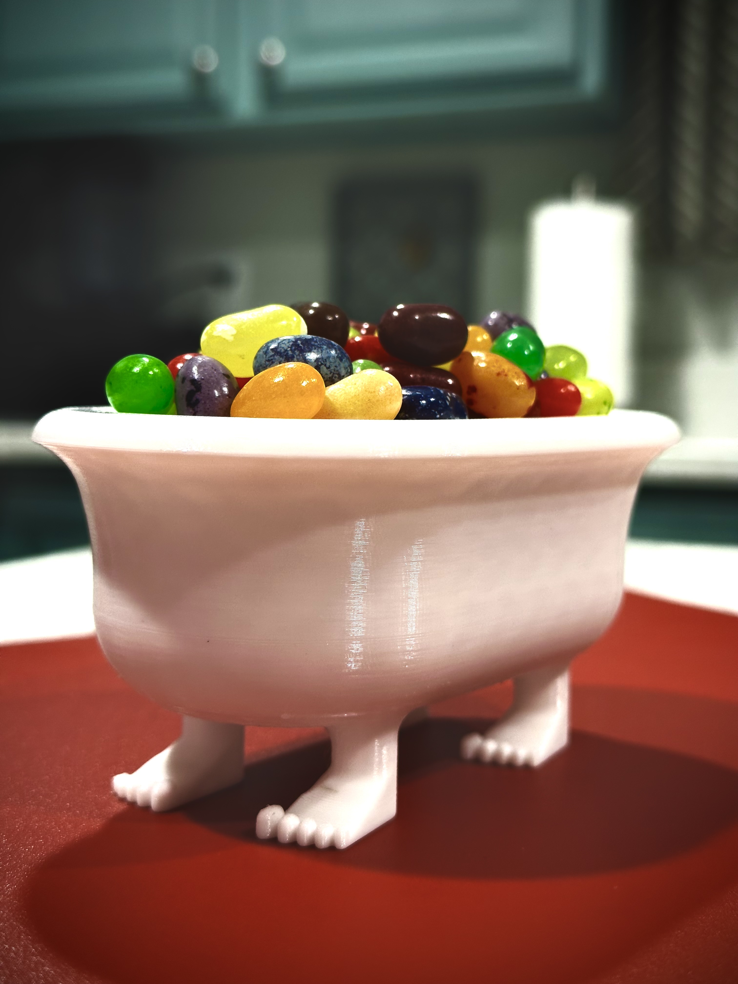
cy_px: 492
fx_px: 1364
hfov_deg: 30.3
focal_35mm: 48
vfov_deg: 39.7
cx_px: 369
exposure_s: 1/60
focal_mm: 6.86
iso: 200
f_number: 1.78
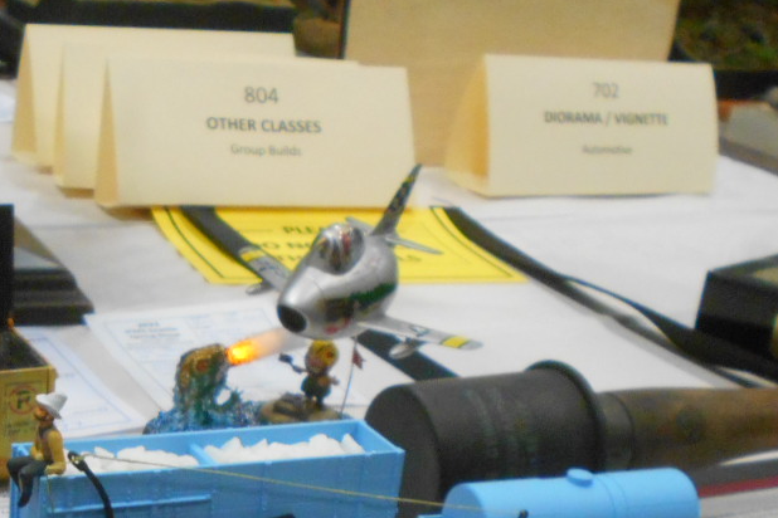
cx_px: 172
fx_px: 1513
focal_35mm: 70
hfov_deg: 28.3
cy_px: 570
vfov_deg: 18.7
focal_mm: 4.6
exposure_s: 1/30
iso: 400
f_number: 3.2
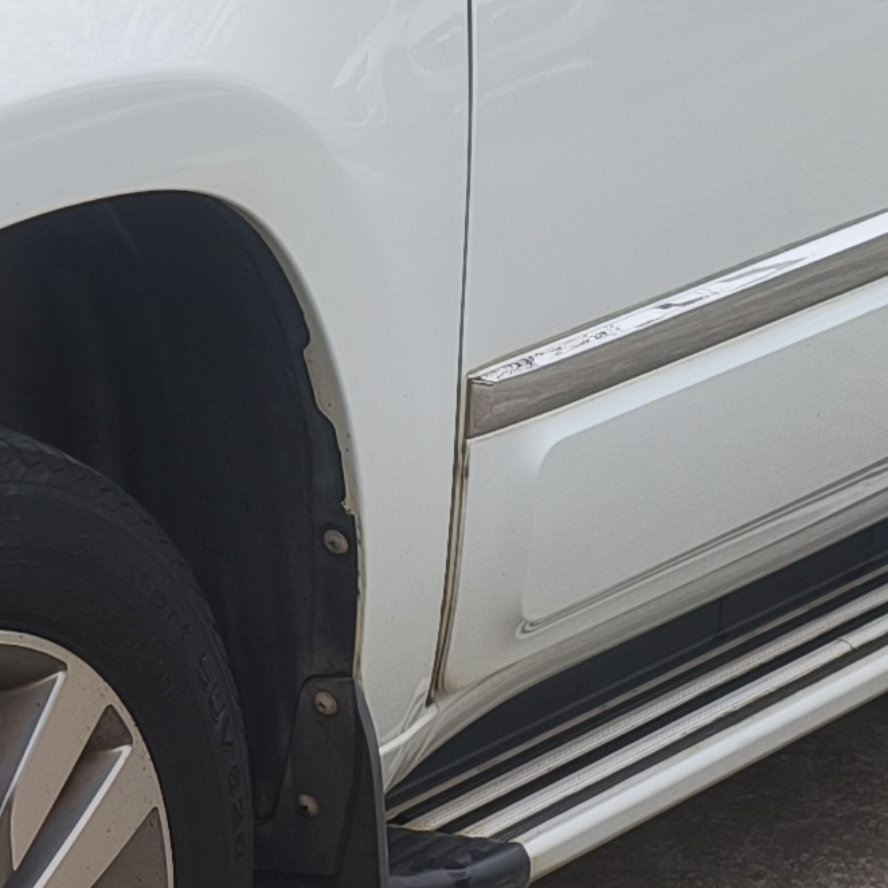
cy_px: -64
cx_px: -313
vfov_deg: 13.6
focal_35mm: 126
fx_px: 3657
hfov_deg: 13.3
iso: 80
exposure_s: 1/100
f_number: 1.6
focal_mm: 5.84
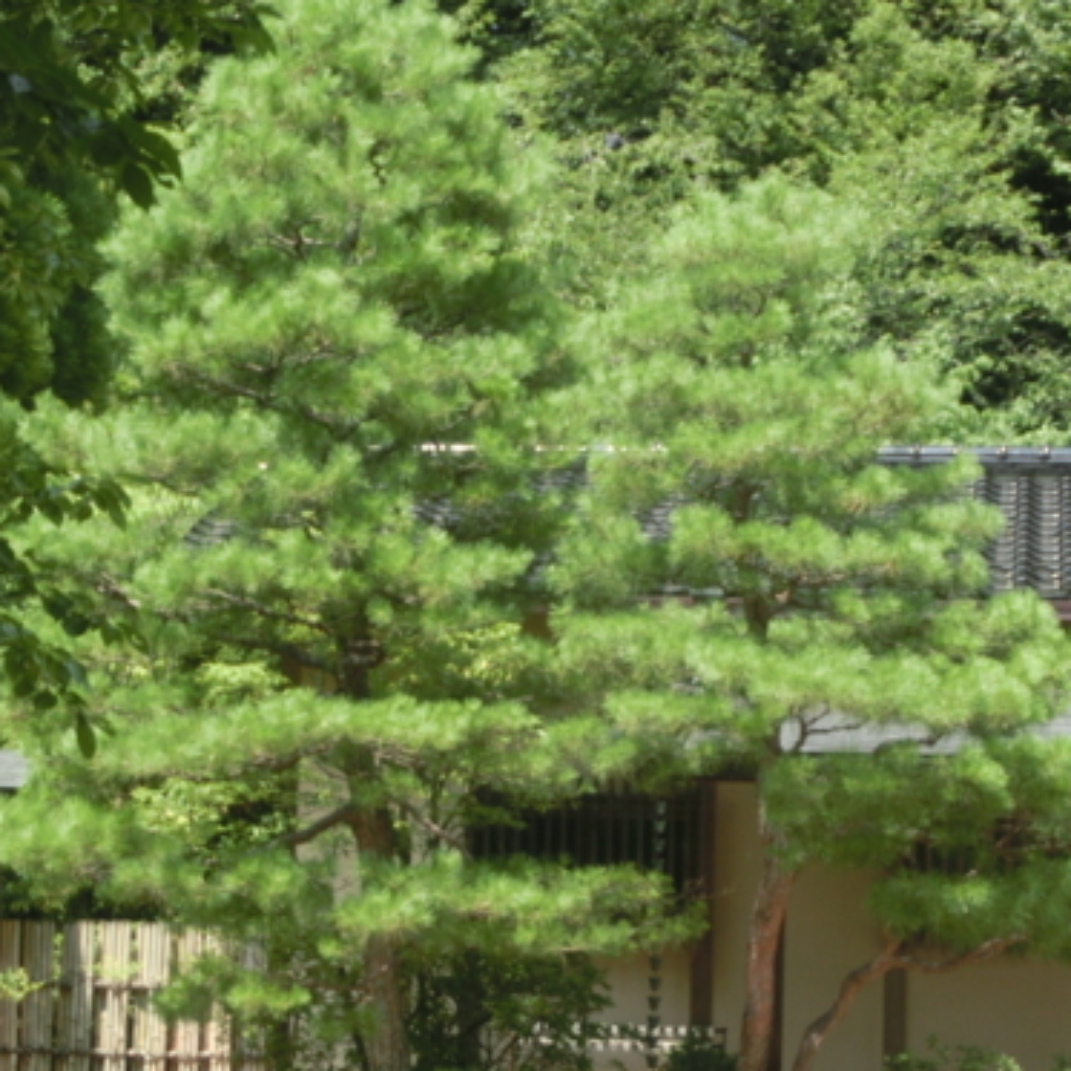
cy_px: 646
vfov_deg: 16.1
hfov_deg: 16.1
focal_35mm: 108
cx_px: 614
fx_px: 3780
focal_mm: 10.11
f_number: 4.5
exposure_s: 1/160
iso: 80
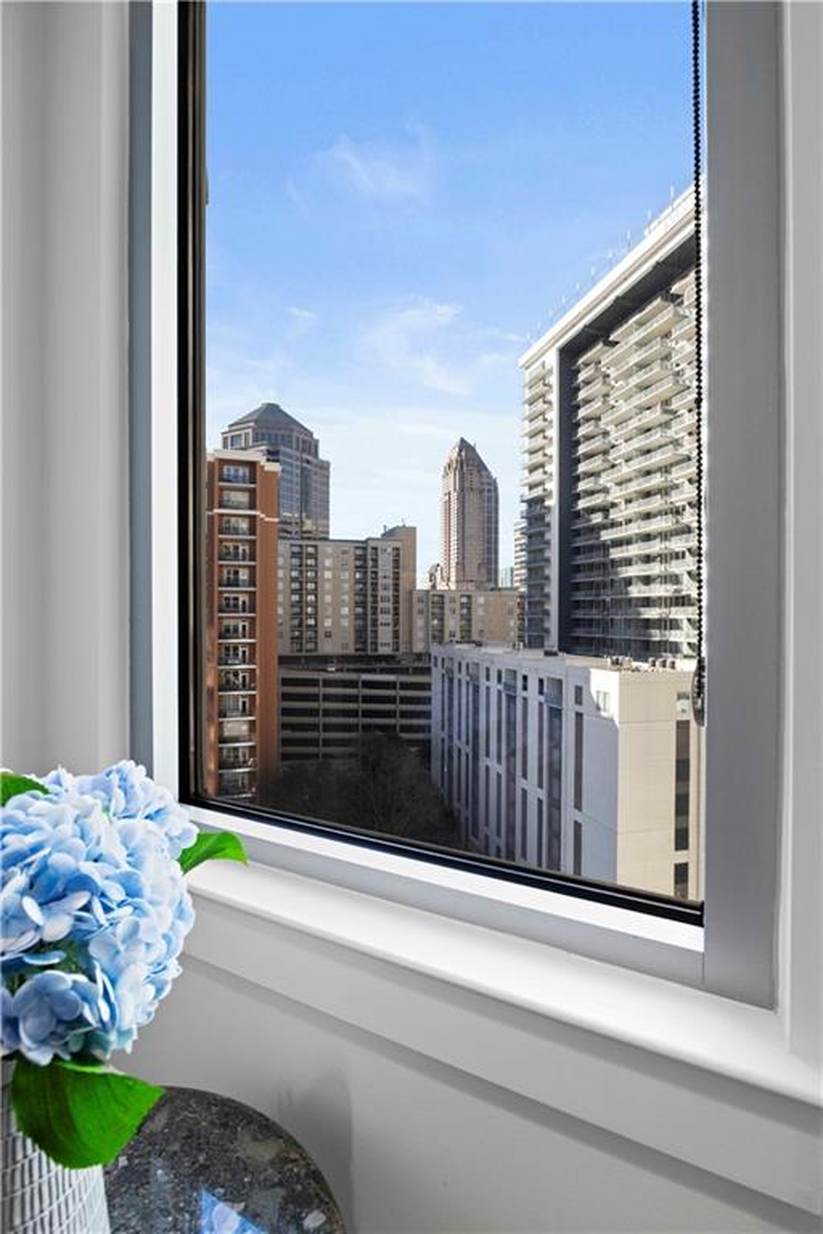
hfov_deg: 70.4
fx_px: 583
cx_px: 412
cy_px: 617
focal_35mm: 17
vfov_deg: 93.3
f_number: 11
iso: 400
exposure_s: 1/25
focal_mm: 17
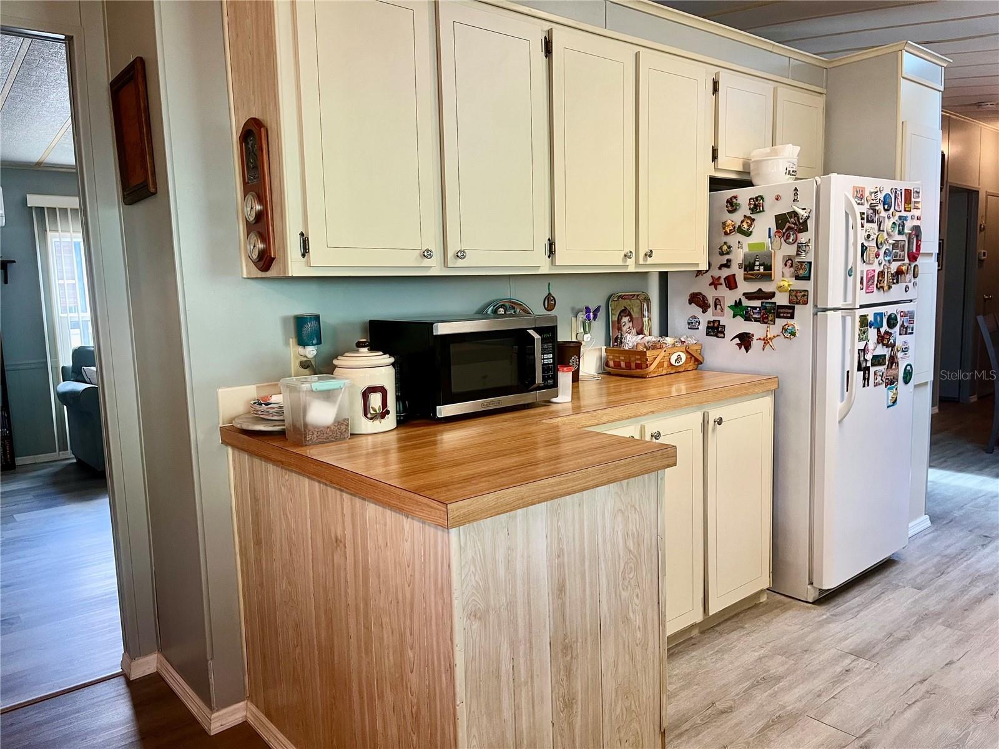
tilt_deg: -7.5
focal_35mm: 26
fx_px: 750
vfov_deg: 53.1
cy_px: 374
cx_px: 500
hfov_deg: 67.3
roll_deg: +0.7
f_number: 1.6
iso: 125
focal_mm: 5.1
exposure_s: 1/60
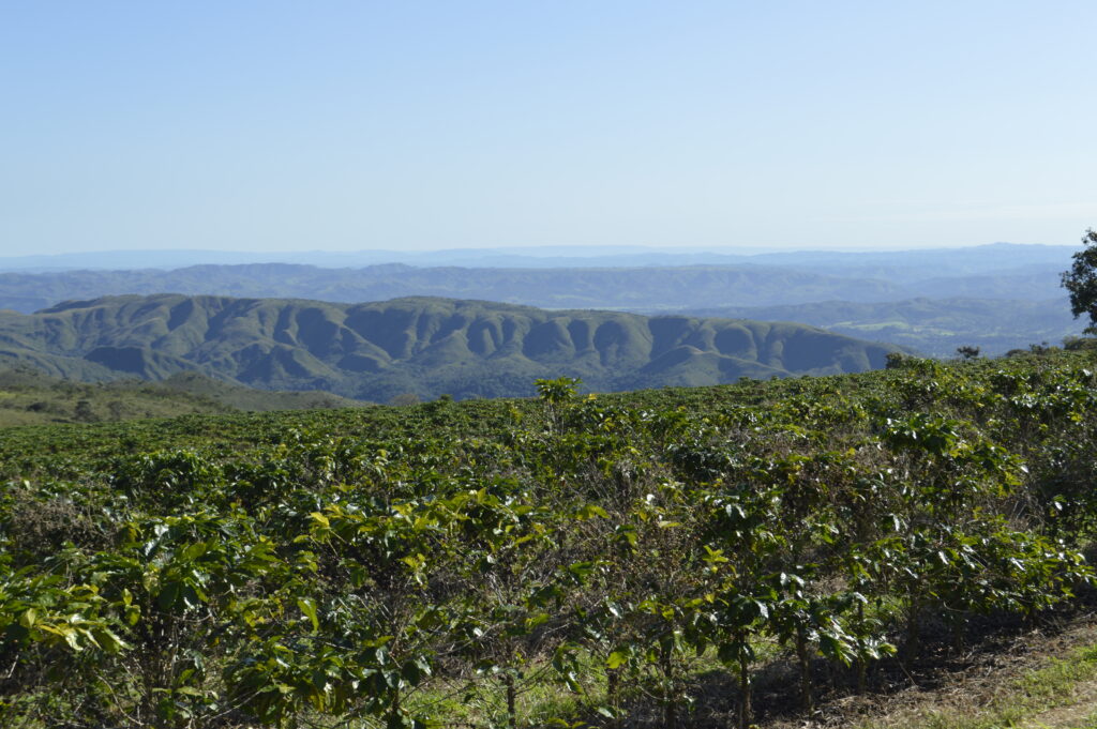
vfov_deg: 25.0
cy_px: 364
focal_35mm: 54
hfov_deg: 36.9
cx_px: 548
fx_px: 1644
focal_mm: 36
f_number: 7.1
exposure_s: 1/200
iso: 100
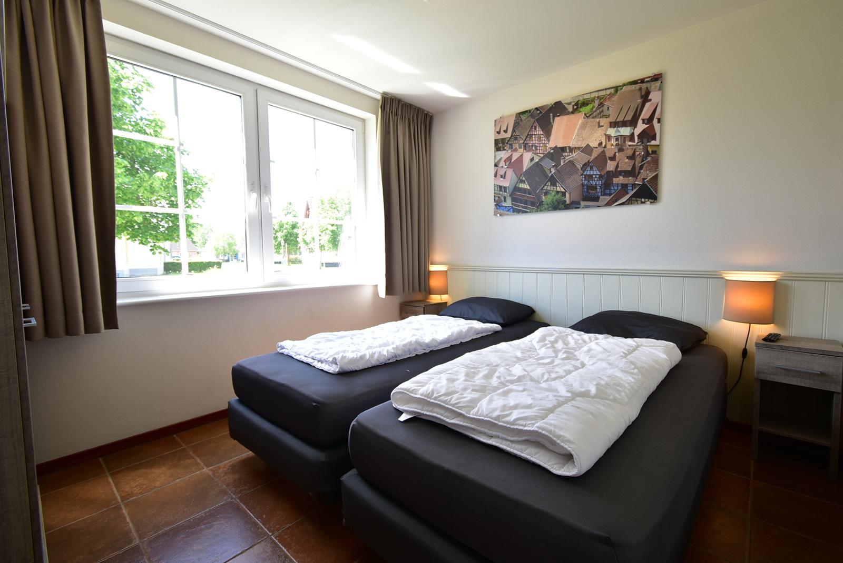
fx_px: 352
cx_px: 422
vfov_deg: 77.4
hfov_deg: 100.3
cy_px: 282
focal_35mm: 15
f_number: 4.5
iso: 100
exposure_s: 1/25
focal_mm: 10
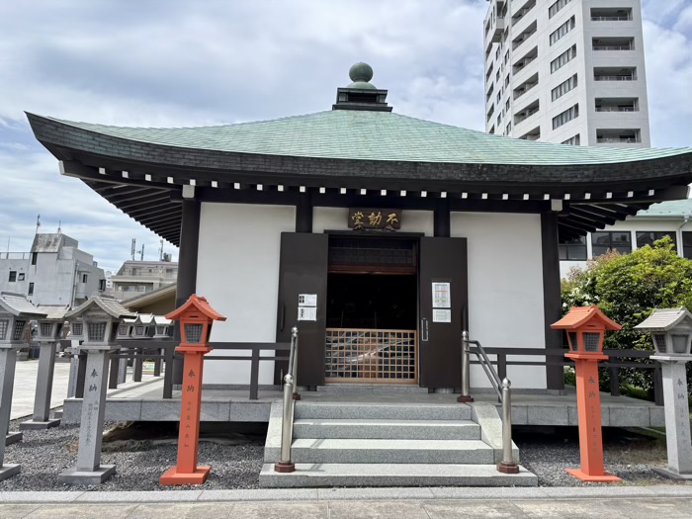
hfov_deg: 67.3
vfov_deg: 53.1
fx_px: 520
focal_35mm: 26
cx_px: 346
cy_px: 260
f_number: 1.6
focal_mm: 5.96
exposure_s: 1/3788
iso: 50
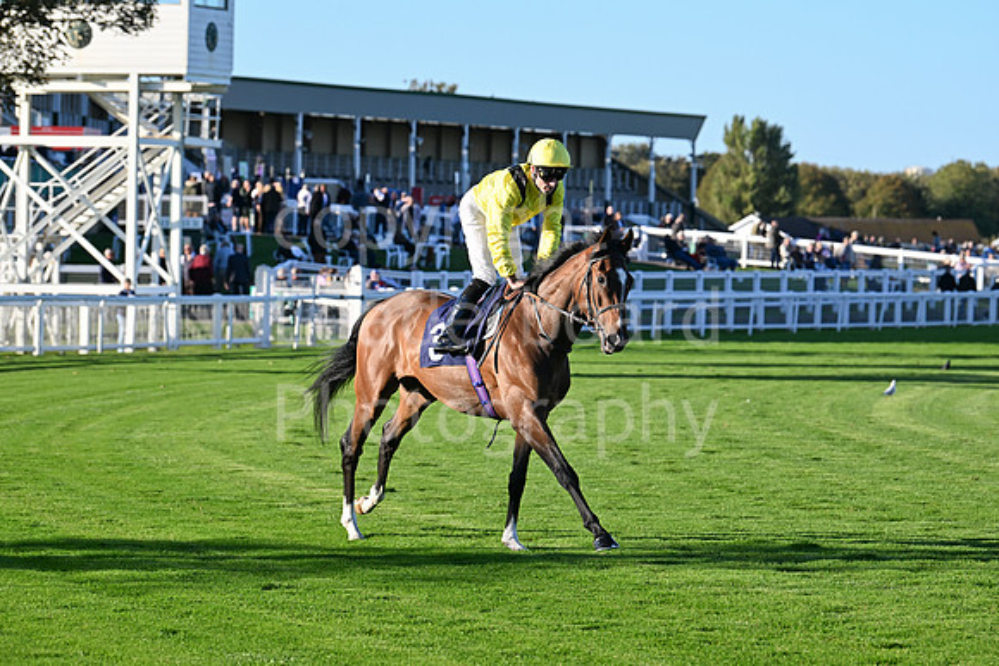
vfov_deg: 9.8
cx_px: 500
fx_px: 3886
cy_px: 333
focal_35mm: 140
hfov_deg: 14.7
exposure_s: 1/1250
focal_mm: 140
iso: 400
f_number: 5.6
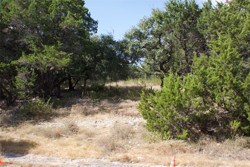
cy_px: 84
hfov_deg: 49.5
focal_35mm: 39
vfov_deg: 34.3
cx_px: 125
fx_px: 271
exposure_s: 1/80
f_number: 10
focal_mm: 26
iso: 100
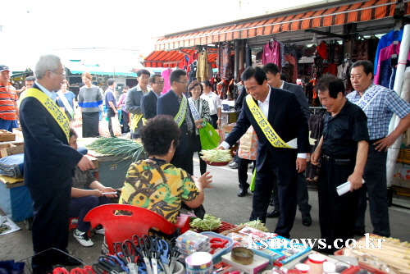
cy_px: 137
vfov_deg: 43.7
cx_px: 205
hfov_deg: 61.9
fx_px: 342
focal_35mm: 30
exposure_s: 1/200
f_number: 5
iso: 800
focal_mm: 20
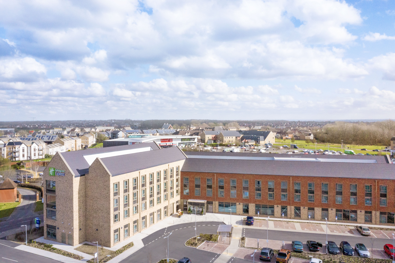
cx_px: 198
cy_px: 132
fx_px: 307
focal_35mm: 28
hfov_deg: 65.5
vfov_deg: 46.4
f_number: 11
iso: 800
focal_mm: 10.26
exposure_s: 1/100
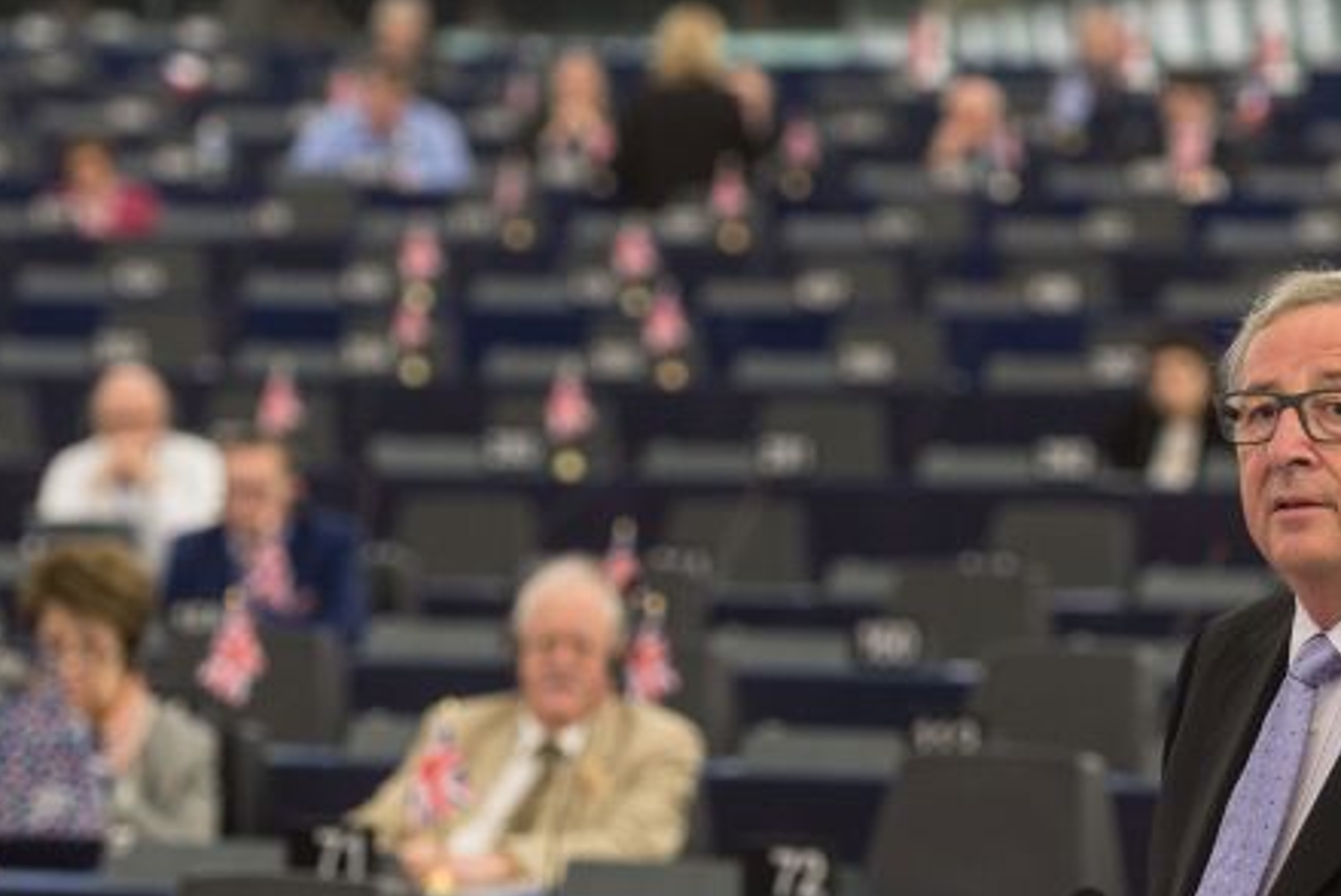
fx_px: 5293
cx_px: 837
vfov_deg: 9.7
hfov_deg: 14.4
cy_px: 562
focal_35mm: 142
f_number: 2.8
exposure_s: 1/500
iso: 2000
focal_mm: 100
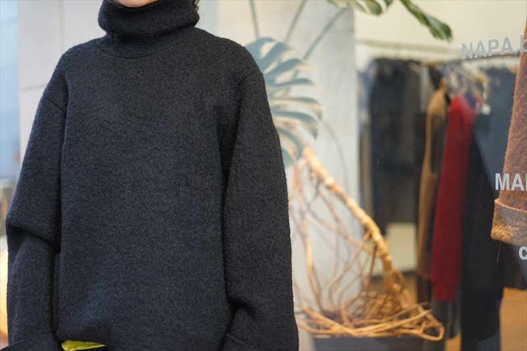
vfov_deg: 24.6
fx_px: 805
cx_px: 264
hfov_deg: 36.3
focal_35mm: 55
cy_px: 176
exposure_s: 1/60
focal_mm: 55
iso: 250
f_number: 1.8
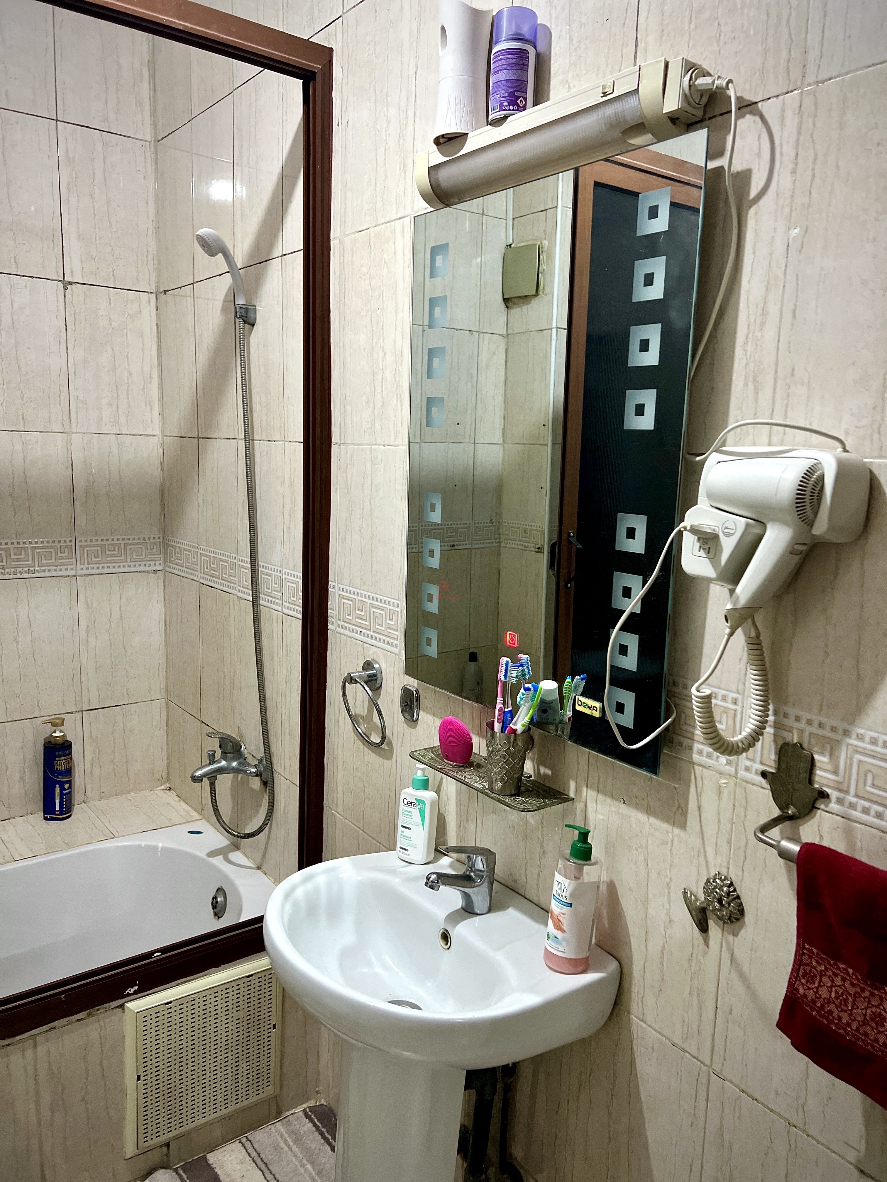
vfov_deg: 67.3
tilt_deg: -8.5
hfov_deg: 53.1
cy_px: 591
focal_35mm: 26
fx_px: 888
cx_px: 444
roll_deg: -1.3
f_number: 1.5
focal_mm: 5.7
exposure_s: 1/50
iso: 320
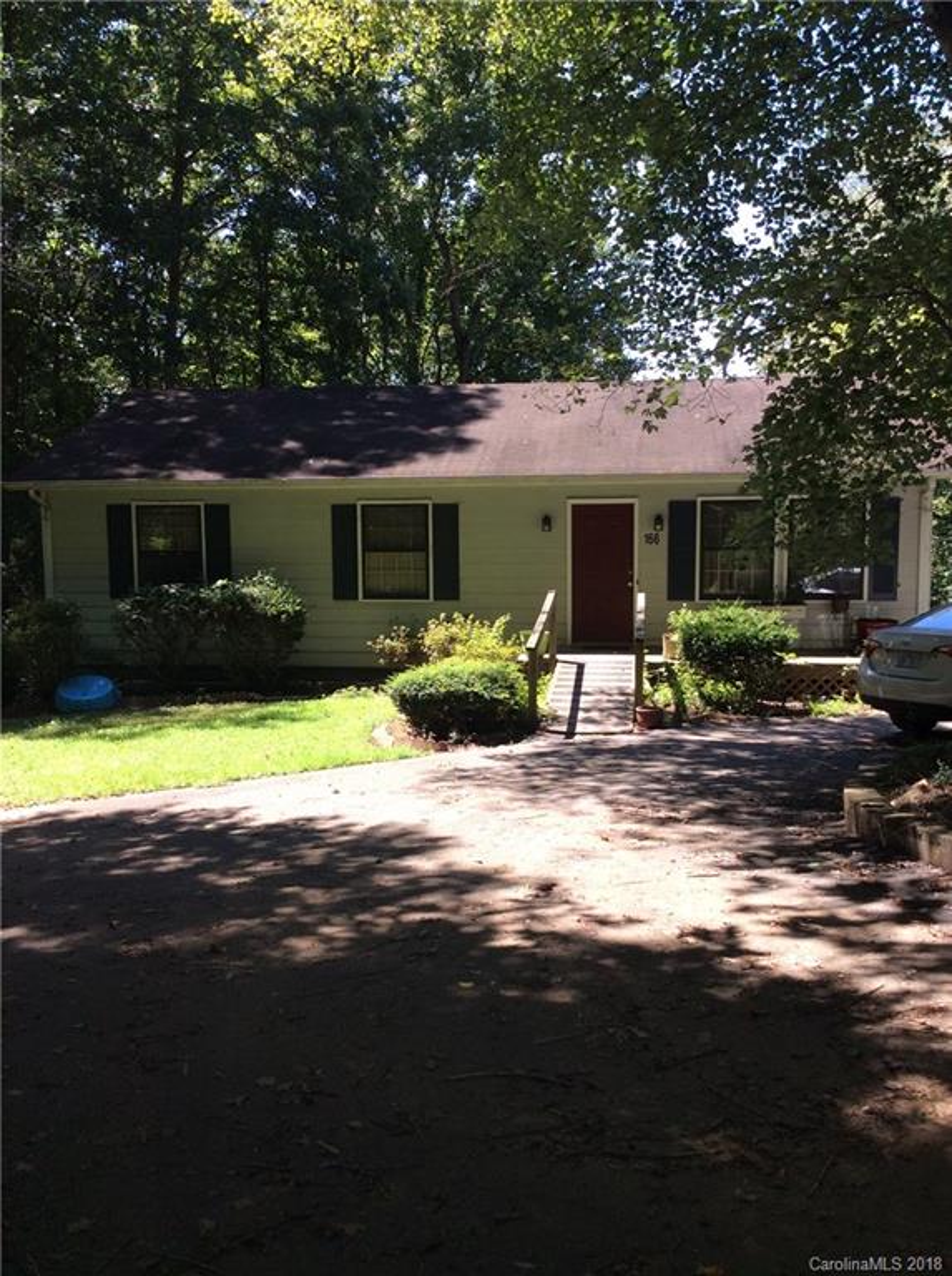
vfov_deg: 56.9
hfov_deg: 44.0
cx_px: 476
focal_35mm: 32
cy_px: 638
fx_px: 1177
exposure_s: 1/267
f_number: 2.4
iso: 32
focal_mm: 3.3
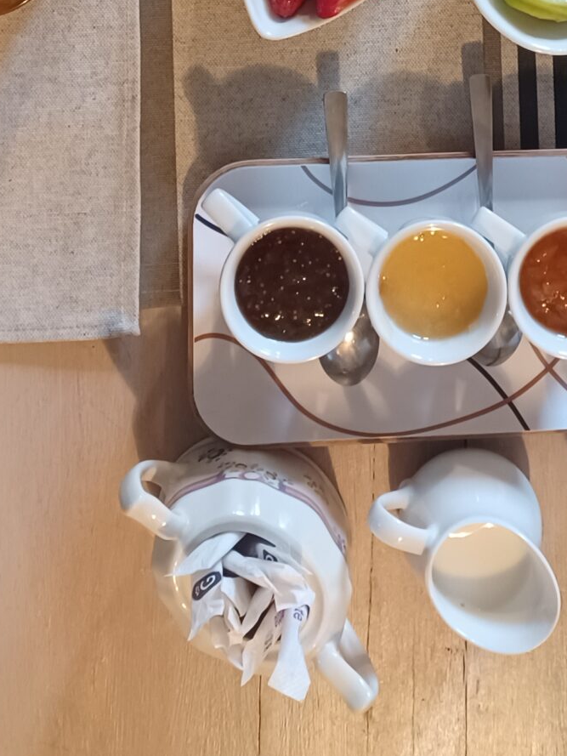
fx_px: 1572
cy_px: -130
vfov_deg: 24.7
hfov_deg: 20.3
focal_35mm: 72
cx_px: 411
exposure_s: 1/25
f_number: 1.8
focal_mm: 4.6
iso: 640
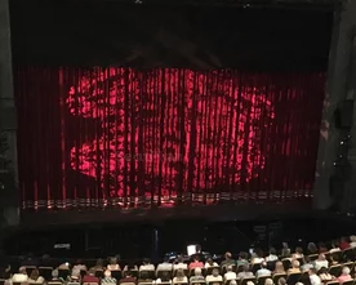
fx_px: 432
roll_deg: -1.3
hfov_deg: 44.6
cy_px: 161
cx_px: 146
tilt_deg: -12.5
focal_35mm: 41
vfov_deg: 36.4
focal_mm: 4.15
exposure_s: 1/17
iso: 2000
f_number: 2.2
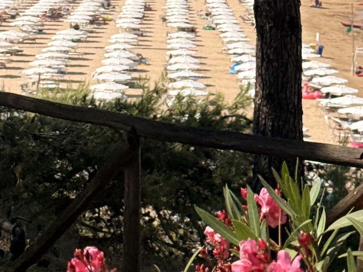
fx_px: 1699
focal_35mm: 162
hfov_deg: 12.2
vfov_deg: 9.1
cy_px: -24
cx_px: 228
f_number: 1.78
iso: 64
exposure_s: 1/4329
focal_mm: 6.76
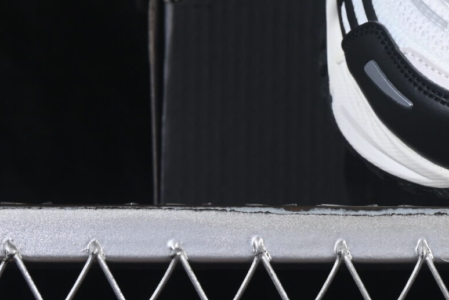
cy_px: -99
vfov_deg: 5.5
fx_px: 3093
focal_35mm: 248
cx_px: 672
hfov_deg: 8.1
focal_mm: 50
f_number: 8
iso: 160
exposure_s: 1/80
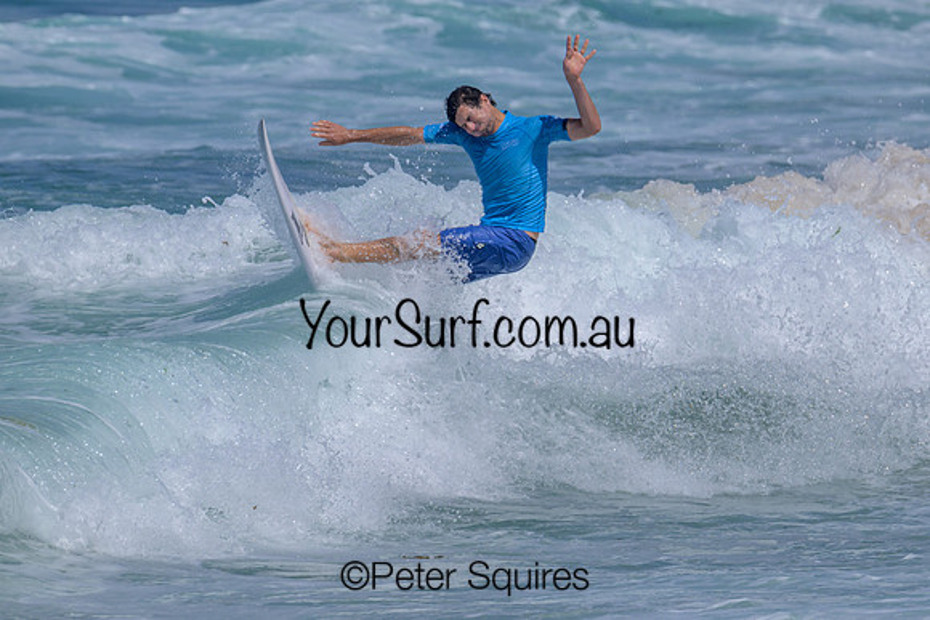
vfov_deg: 1.8
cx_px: 628
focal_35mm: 756
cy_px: 298
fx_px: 19544
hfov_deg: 2.7
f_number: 11
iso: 360
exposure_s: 1/2000
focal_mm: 560
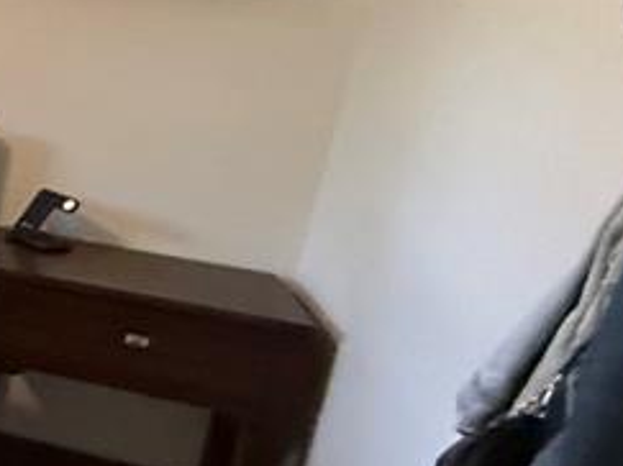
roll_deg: -4.6
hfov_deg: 20.9
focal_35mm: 59
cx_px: -528
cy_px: 151
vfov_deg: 24.7
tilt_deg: -15.4
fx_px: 1061
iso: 640
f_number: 2.2
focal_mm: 2.22
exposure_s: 1/60
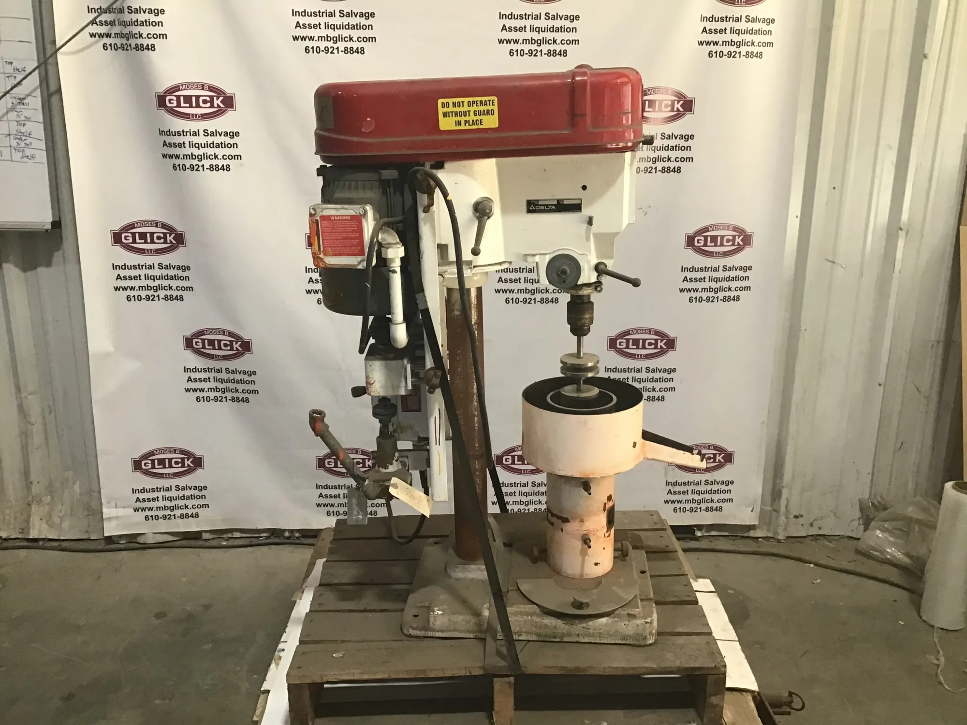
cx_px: 484
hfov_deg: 58.4
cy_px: 362
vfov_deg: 45.4
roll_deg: -2.2
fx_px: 866
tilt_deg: -16.0
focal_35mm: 31
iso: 100
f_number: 2.4
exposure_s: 1/30
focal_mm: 3.3
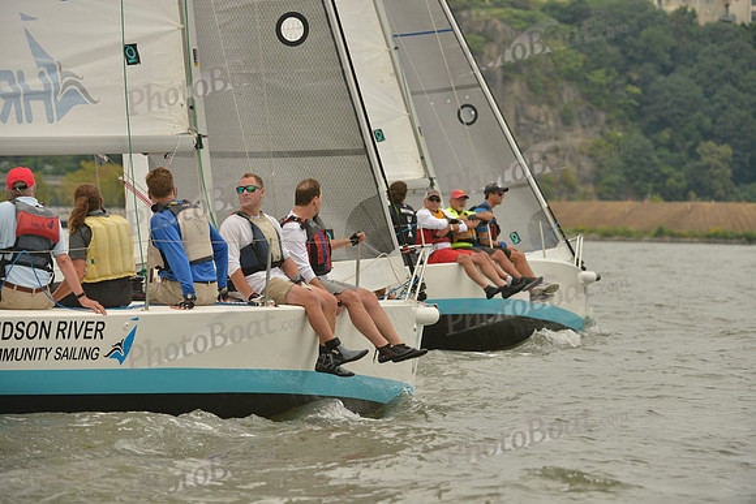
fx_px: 4201
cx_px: 378
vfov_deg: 6.9
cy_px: 252
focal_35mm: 200
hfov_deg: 10.3
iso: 400
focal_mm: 200
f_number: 6.3
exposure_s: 1/1250
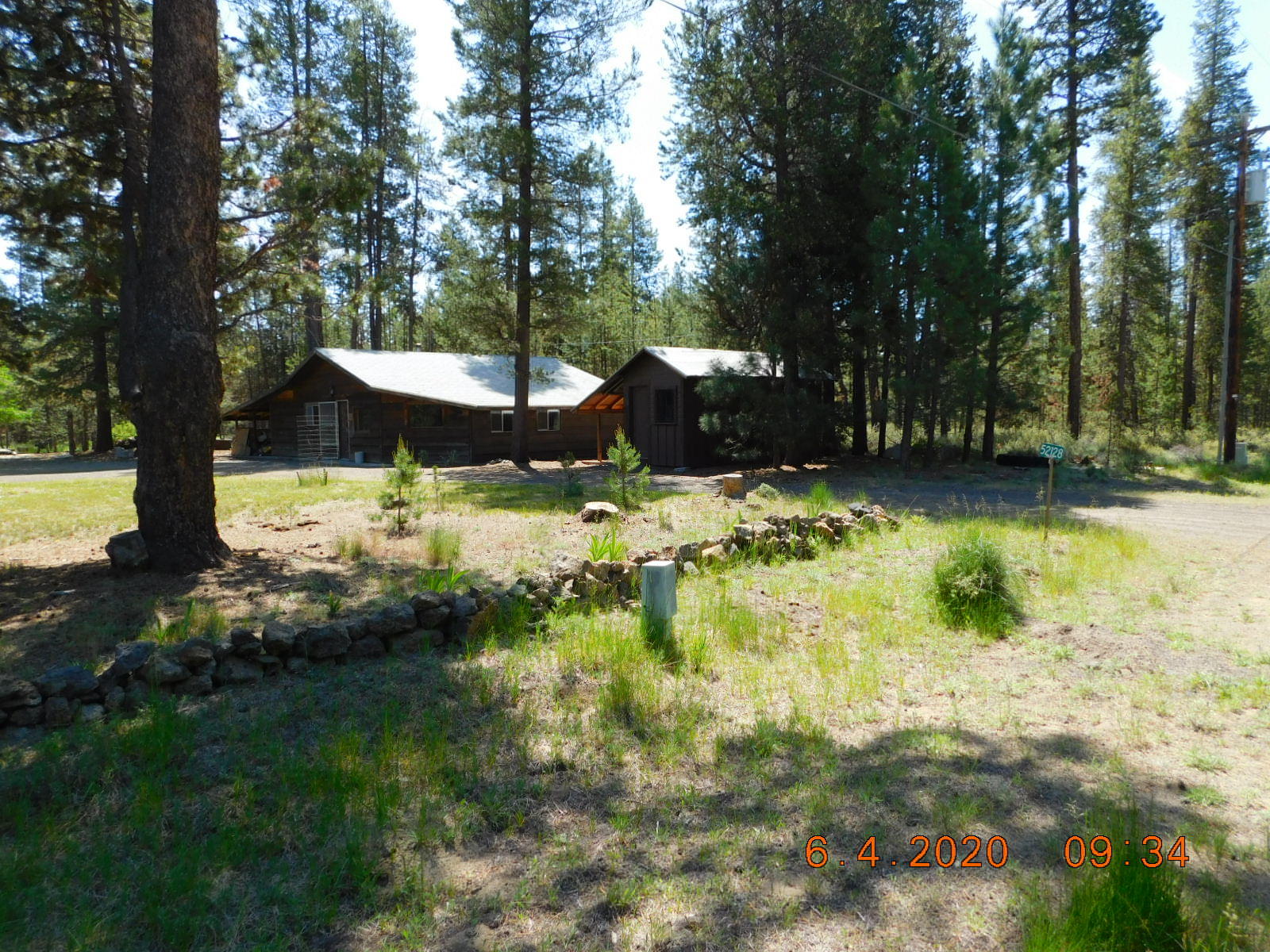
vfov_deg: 58.9
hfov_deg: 73.9
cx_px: 635
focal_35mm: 23
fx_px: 844
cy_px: 476
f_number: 3
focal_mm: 4
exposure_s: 1/640
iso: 125
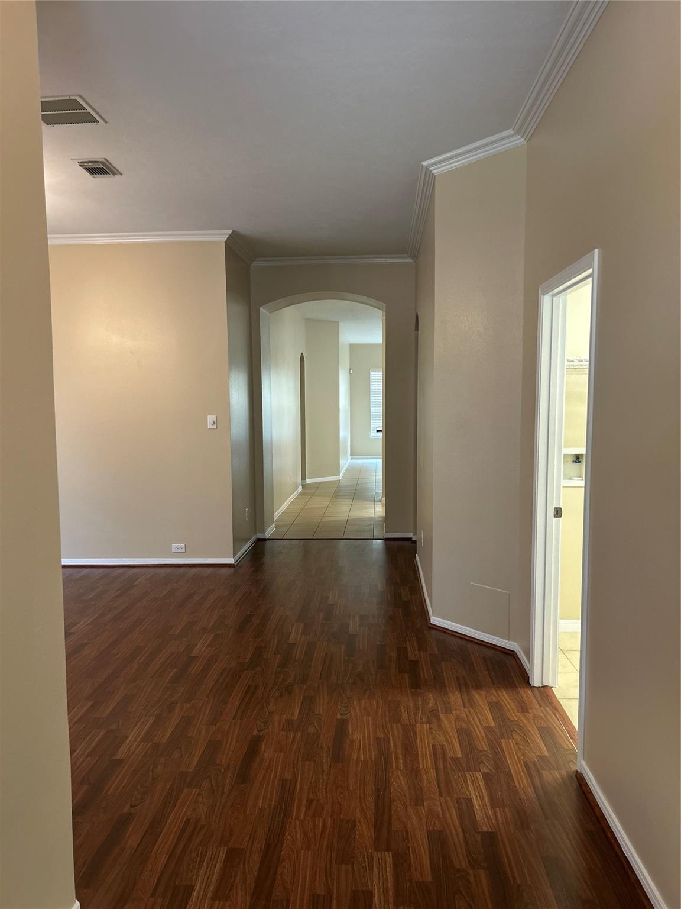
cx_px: 340
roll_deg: +0.6
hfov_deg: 53.1
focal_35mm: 26
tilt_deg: -4.6
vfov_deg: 67.3
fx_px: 682
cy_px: 454
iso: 250
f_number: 1.5
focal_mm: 5.7
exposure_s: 1/60
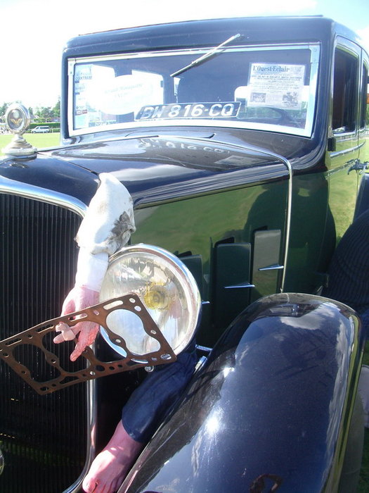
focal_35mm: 35
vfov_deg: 52.6
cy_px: 246
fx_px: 497
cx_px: 184
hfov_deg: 40.7
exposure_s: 1/250
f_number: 2.6
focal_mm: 5.8
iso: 80
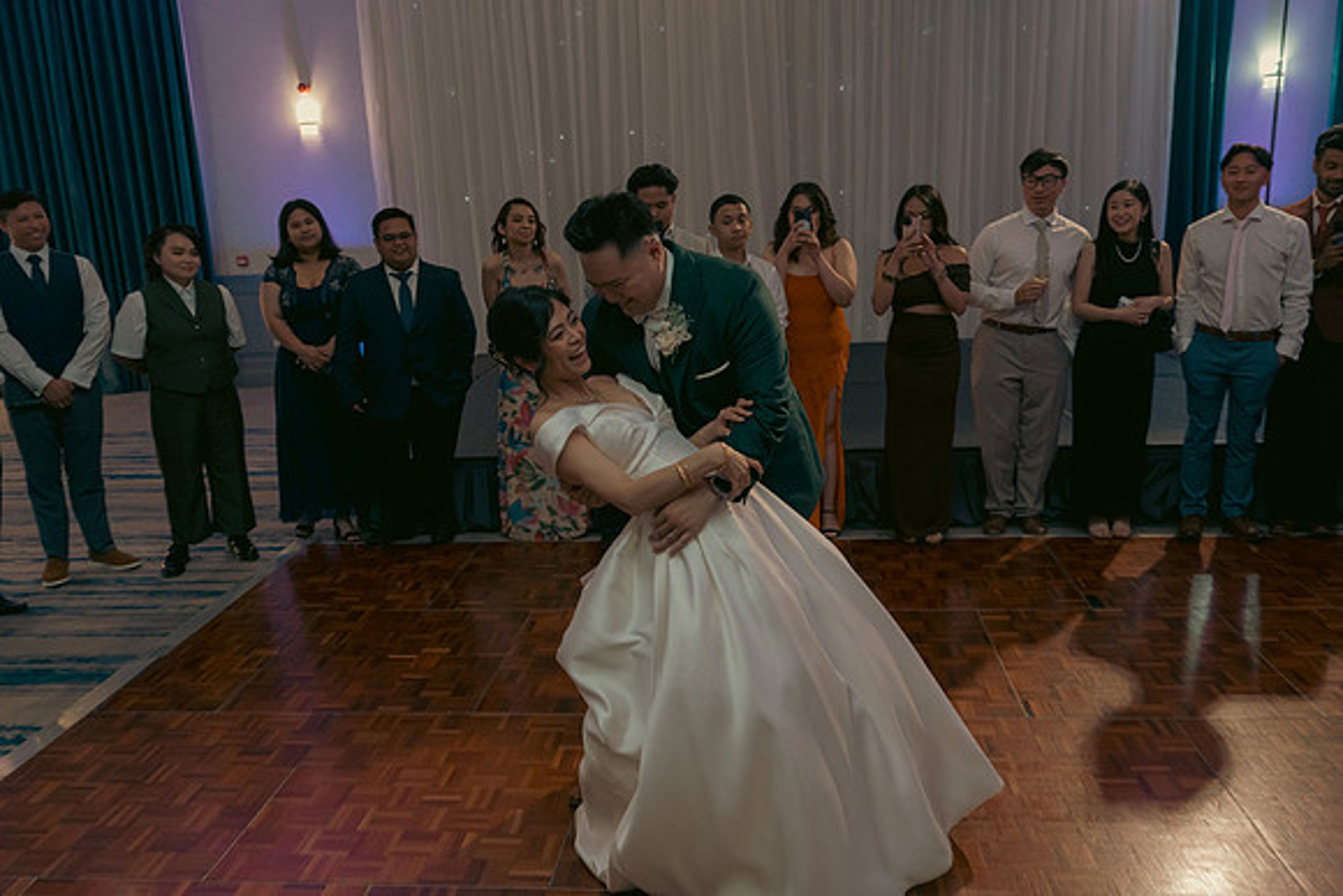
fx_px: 1082
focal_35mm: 29
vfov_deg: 45.0
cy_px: 448
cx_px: 672
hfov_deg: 63.6
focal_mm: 29
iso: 2500
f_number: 3.5
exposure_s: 1/160
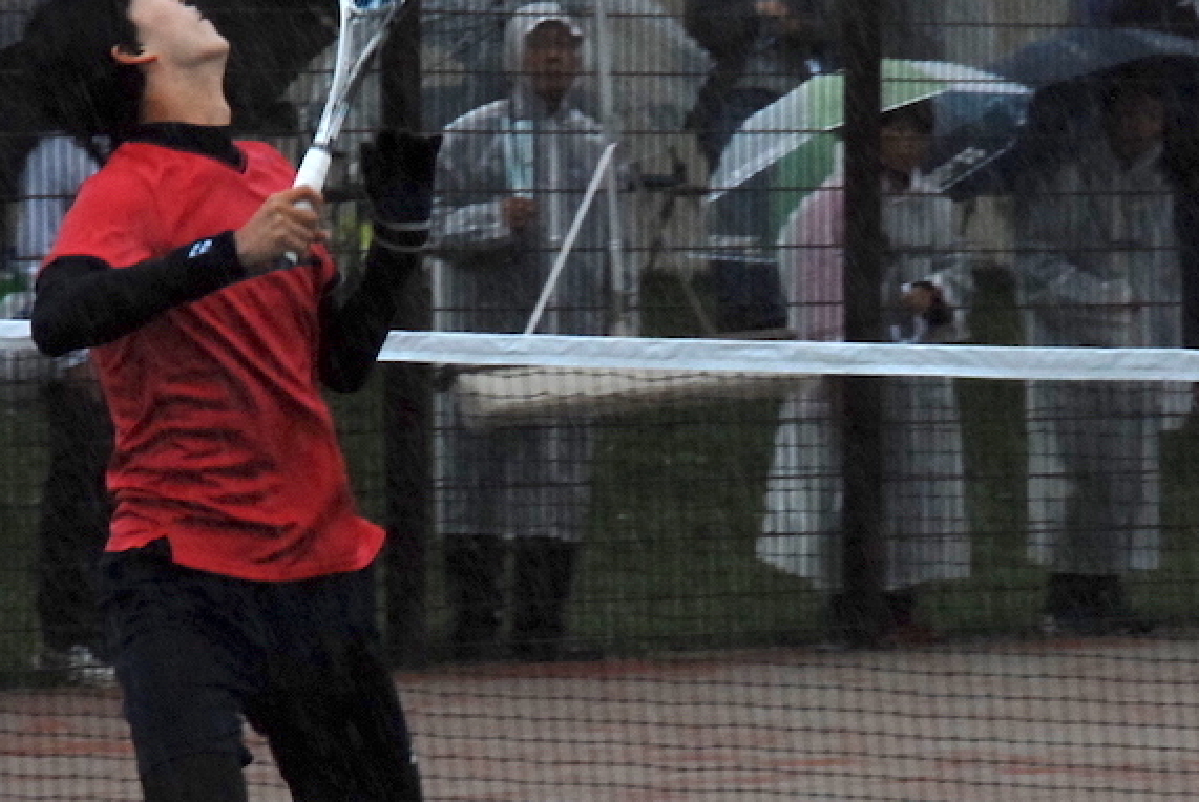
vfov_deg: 2.9
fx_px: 15769
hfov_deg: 4.4
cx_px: 638
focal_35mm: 473
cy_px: 442
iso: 800
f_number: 11
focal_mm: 150
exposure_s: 1/250
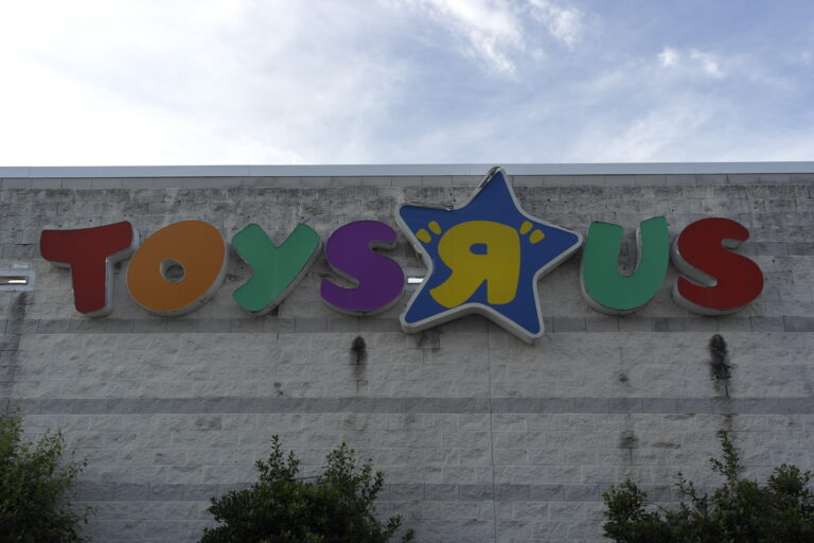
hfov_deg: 57.2
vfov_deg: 40.0
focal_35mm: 33
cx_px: 407
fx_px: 746
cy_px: 272
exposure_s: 1/250
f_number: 5.6
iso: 100
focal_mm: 22
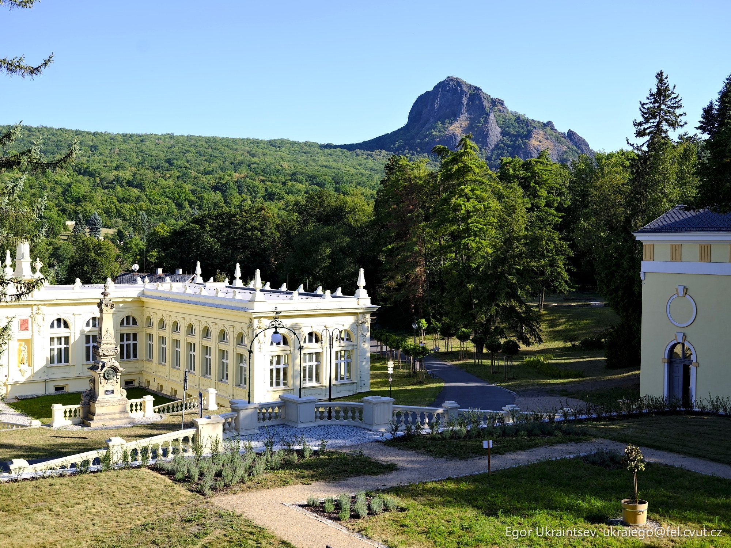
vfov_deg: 34.3
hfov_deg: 44.8
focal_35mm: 42
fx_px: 887
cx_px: 366
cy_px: 274
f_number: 8
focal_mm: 53.6
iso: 100
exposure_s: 1/100
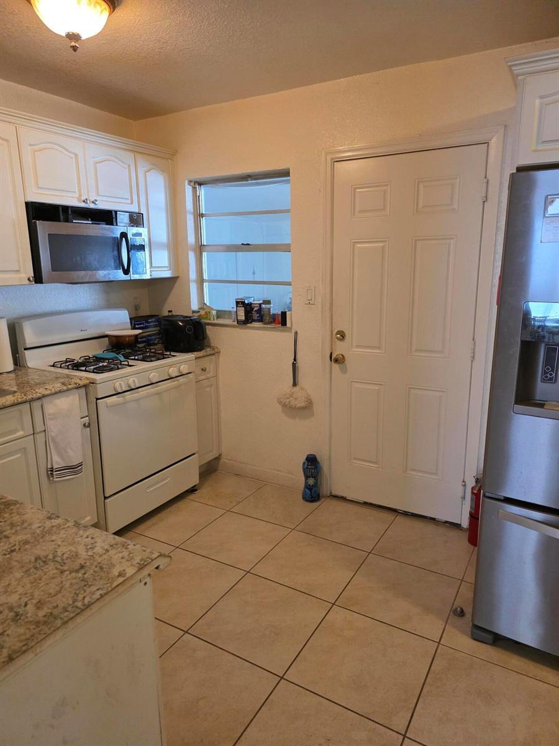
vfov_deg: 73.9
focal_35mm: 23
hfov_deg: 58.9
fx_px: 495
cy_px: 373
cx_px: 280
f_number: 1.7
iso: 500
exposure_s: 1/120
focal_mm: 6.3
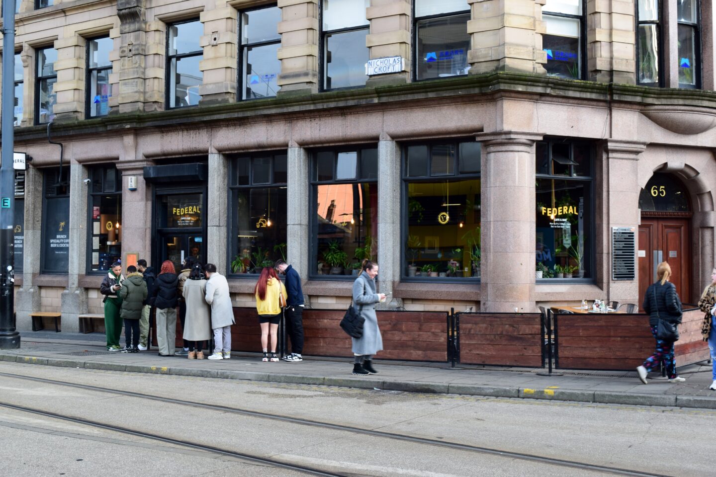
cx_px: 358
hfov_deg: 46.4
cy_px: 238
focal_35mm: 42
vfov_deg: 31.9
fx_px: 835
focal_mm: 28
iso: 400
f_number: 8
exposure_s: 1/80
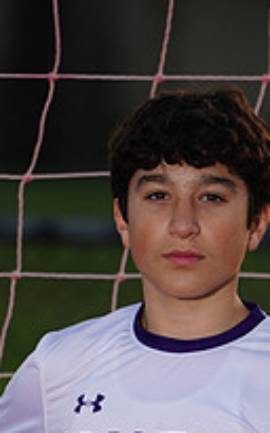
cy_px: 492
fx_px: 12866
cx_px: 134
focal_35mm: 1092
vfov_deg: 1.9
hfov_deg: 1.2
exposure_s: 1/250
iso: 320
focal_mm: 379
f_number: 5.6
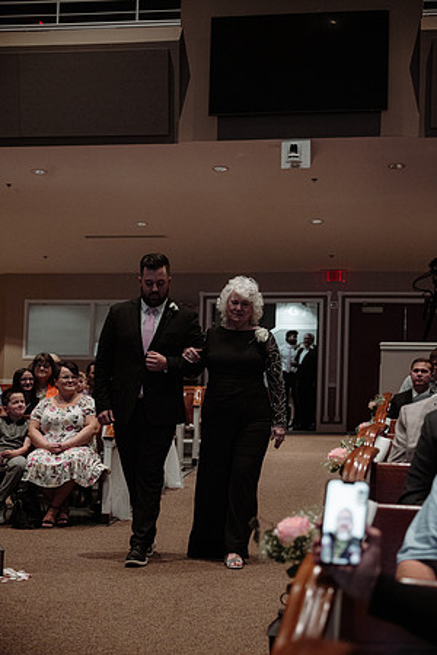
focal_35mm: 62
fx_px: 1129
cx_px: 218
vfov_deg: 32.4
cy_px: 328
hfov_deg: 21.9
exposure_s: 1/250
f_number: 4
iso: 3200
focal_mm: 62
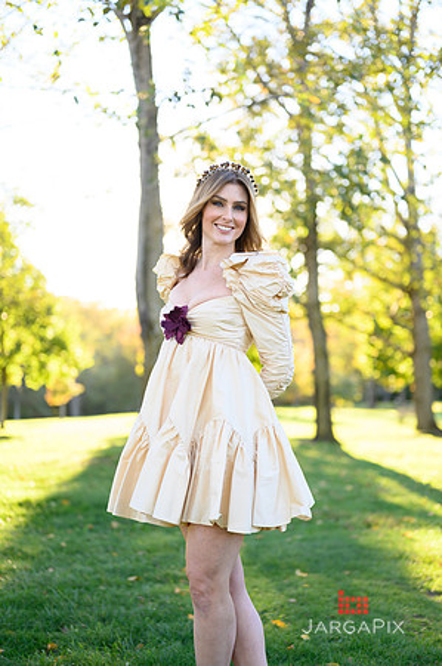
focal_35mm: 50
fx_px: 923
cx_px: 221
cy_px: 333
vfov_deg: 39.6
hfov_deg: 26.9
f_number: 2
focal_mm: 50
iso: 320
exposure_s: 1/800
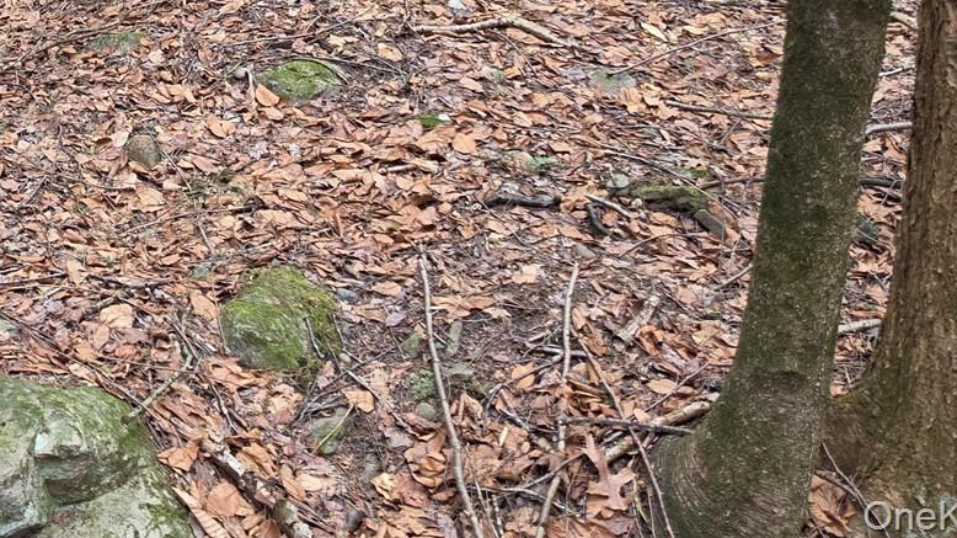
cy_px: -400
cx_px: -146
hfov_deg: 28.4
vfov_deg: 15.8
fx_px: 1674
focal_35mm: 66
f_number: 1.4
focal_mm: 6.5
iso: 100
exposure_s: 1/120
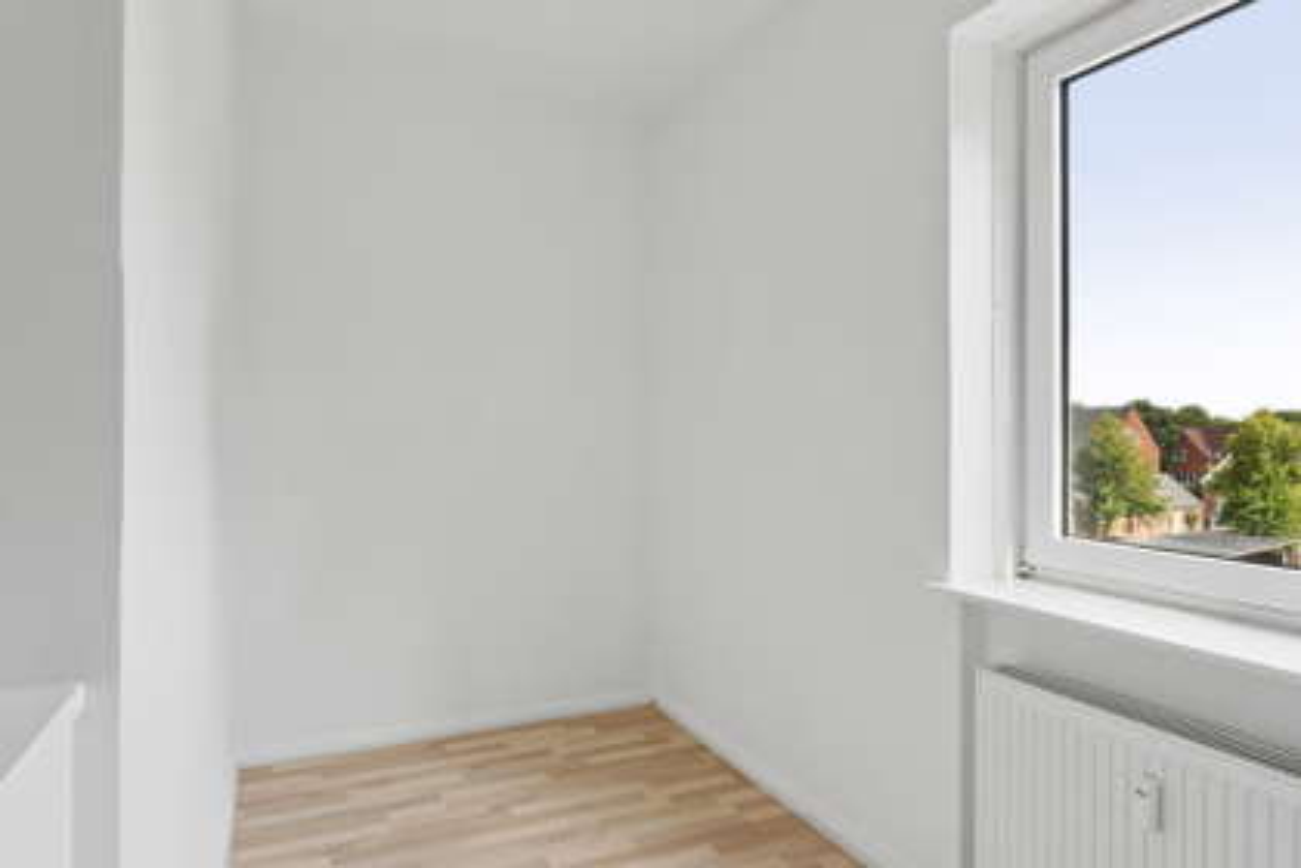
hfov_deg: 77.3
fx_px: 813
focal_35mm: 22
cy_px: 434
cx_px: 650
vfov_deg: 56.1
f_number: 8
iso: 200
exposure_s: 1/50
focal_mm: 15
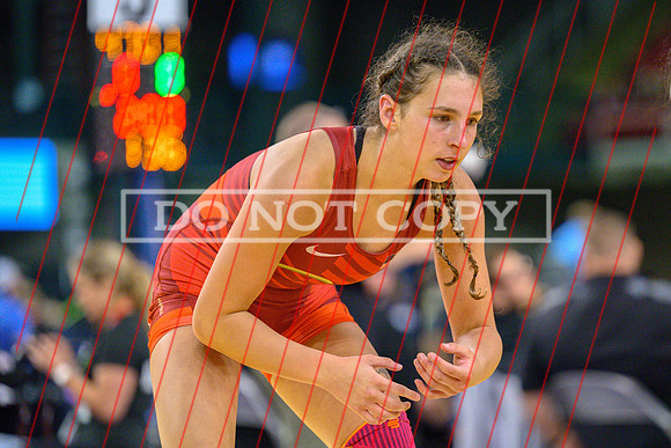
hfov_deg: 8.5
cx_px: 435
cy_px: 236
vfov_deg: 5.7
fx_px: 4502
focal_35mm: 241
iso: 2800
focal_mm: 165
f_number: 2.8
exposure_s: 1/800
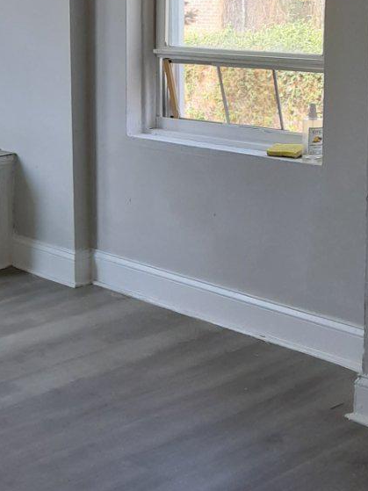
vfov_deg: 25.1
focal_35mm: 77
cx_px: -100
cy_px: 127
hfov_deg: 18.0
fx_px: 1092
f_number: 1.9
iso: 64
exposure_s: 1/120
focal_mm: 2.9
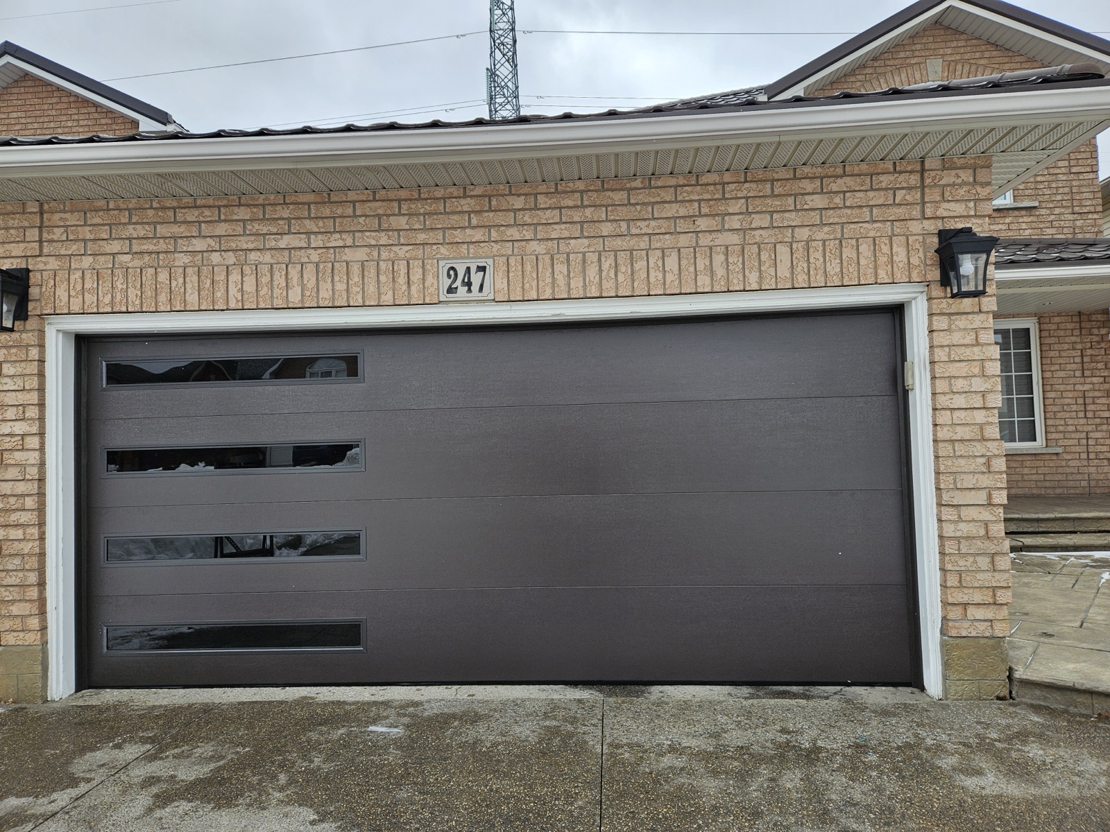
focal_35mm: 23
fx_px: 738
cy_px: 416
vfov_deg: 58.9
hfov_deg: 73.9
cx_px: 555
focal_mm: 5.4
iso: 25
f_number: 1.8
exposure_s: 1/779
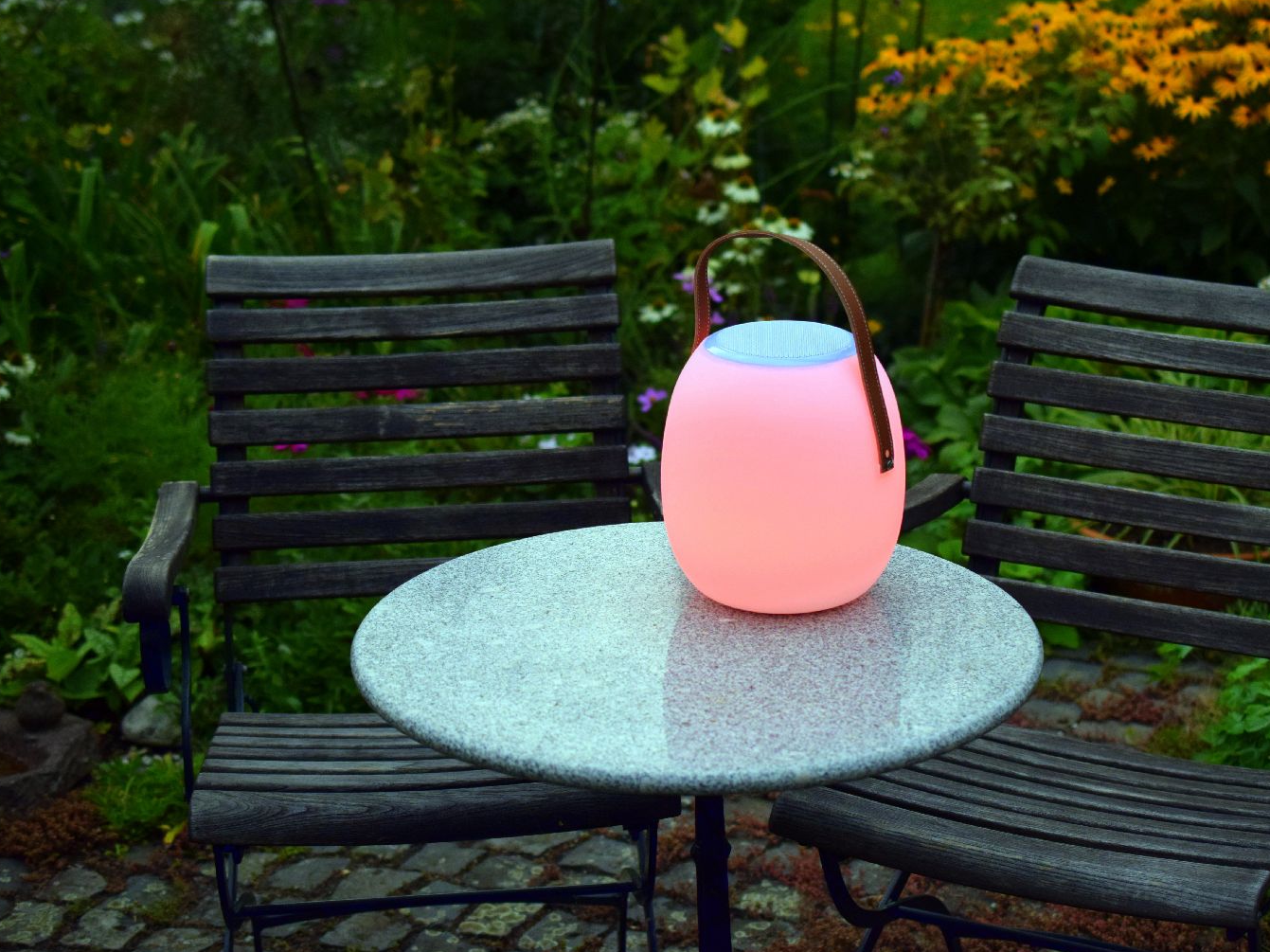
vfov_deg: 20.7
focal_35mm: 71
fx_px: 2604
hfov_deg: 27.4
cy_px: 467
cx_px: 737
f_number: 2.8
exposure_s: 1/320
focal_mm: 40
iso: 1000
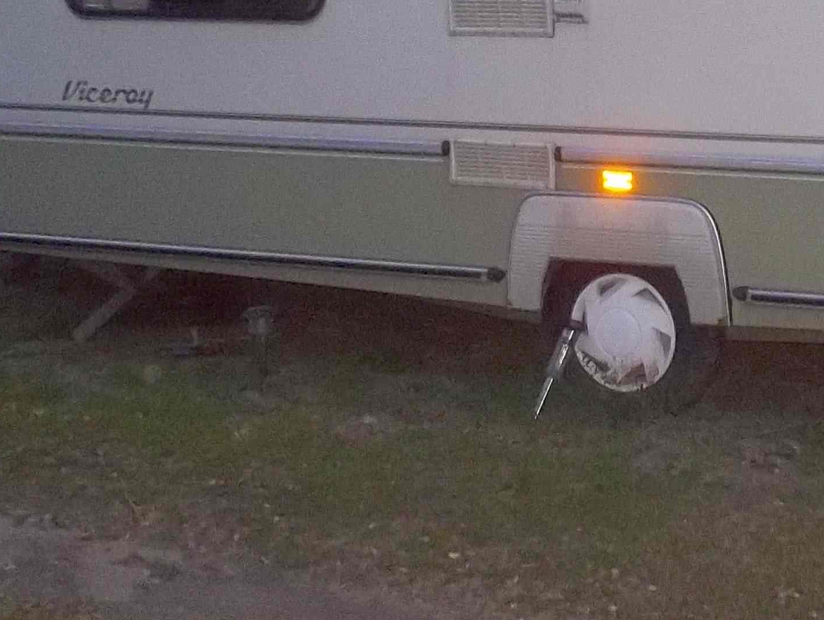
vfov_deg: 19.5
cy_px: 36
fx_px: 1763
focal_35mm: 74
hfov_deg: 25.5
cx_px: 740
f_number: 3.3
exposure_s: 1/30
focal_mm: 4.1
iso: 320
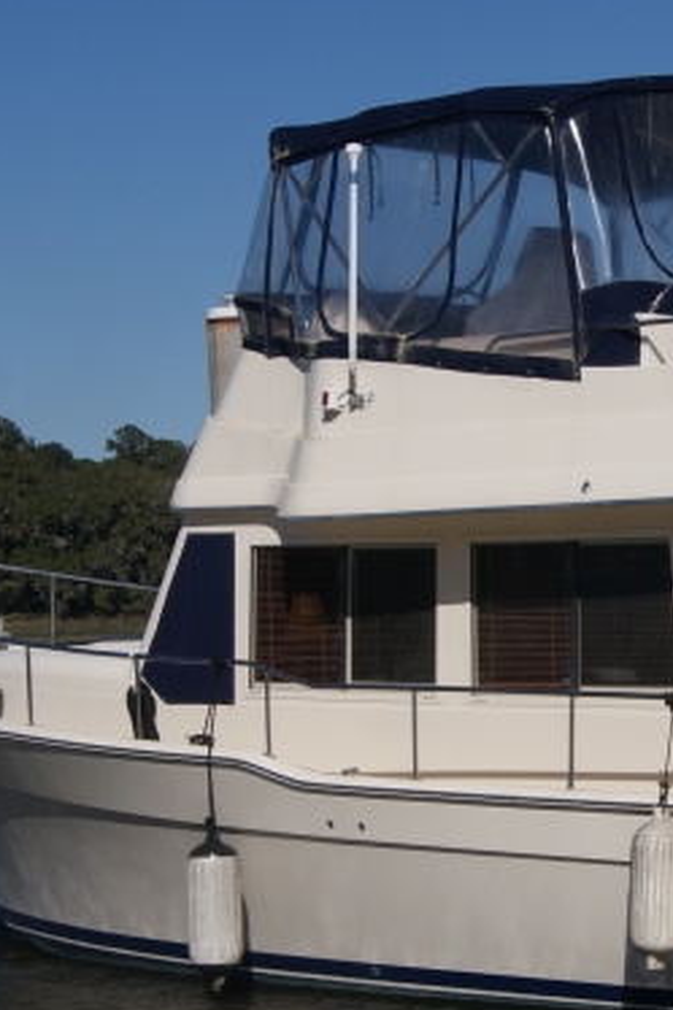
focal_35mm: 108
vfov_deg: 18.9
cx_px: 635
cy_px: 429
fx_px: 3031
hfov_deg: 12.6
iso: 100
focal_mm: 30
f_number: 11
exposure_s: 1/320
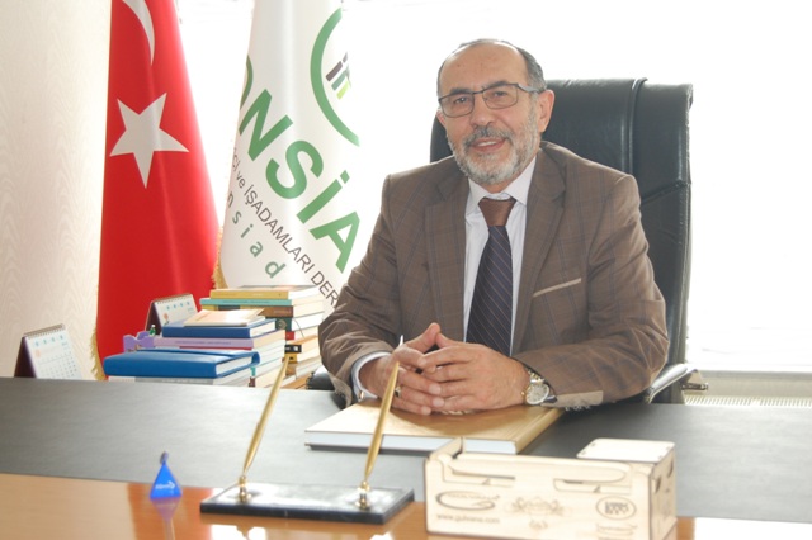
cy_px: 270
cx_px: 406
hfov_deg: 35.1
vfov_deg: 23.8
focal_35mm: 57
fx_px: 1285
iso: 400
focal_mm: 38
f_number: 4.8
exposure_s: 1/80
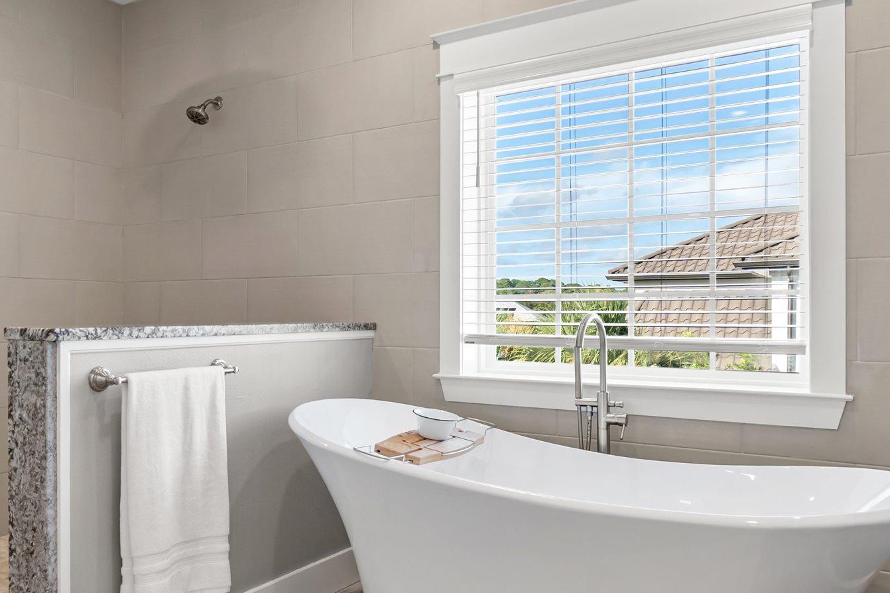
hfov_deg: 63.3
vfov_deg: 44.9
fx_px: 717
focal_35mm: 29
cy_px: 328
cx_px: 375
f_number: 9
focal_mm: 13
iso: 500
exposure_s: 1/25
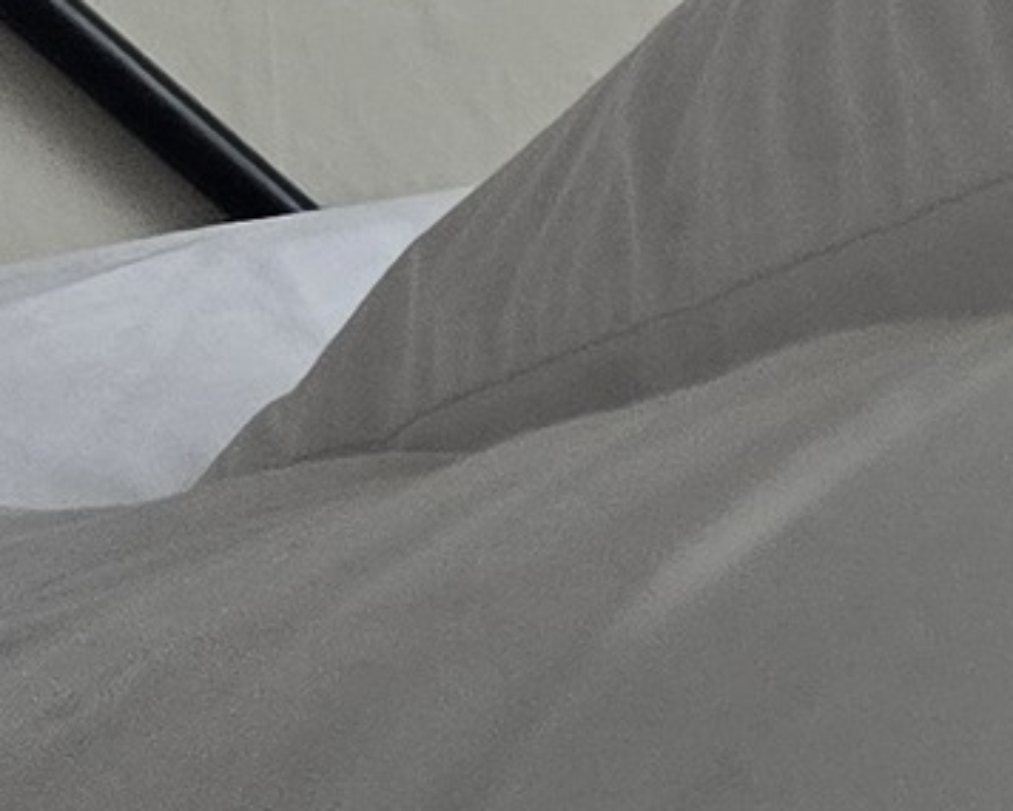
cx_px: 3679
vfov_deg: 8.2
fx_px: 5668
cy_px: 415
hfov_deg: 7.8
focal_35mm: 189
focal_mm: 6.3
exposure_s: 1/120
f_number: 1.7
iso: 125
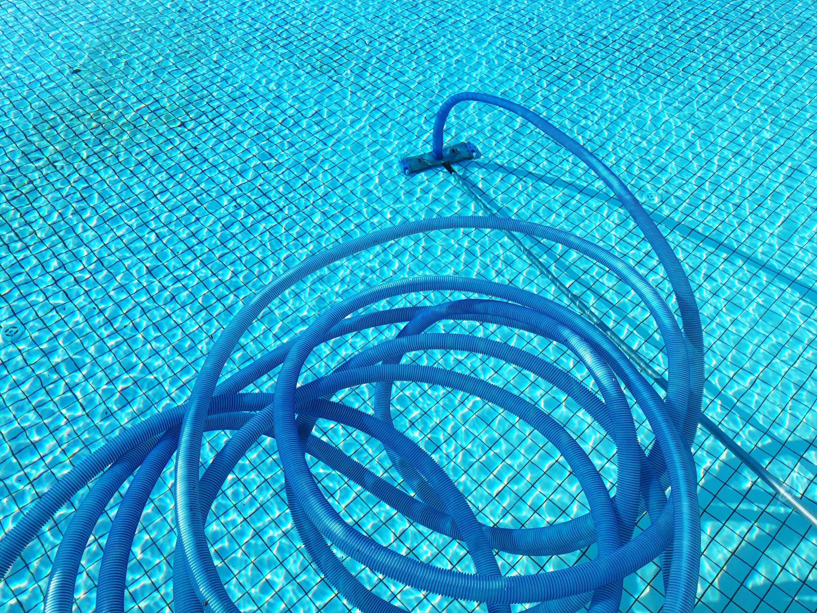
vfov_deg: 49.7
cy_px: 306
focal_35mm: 28
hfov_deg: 63.4
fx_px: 661
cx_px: 408
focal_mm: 3.99
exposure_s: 1/941
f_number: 1.8
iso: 20
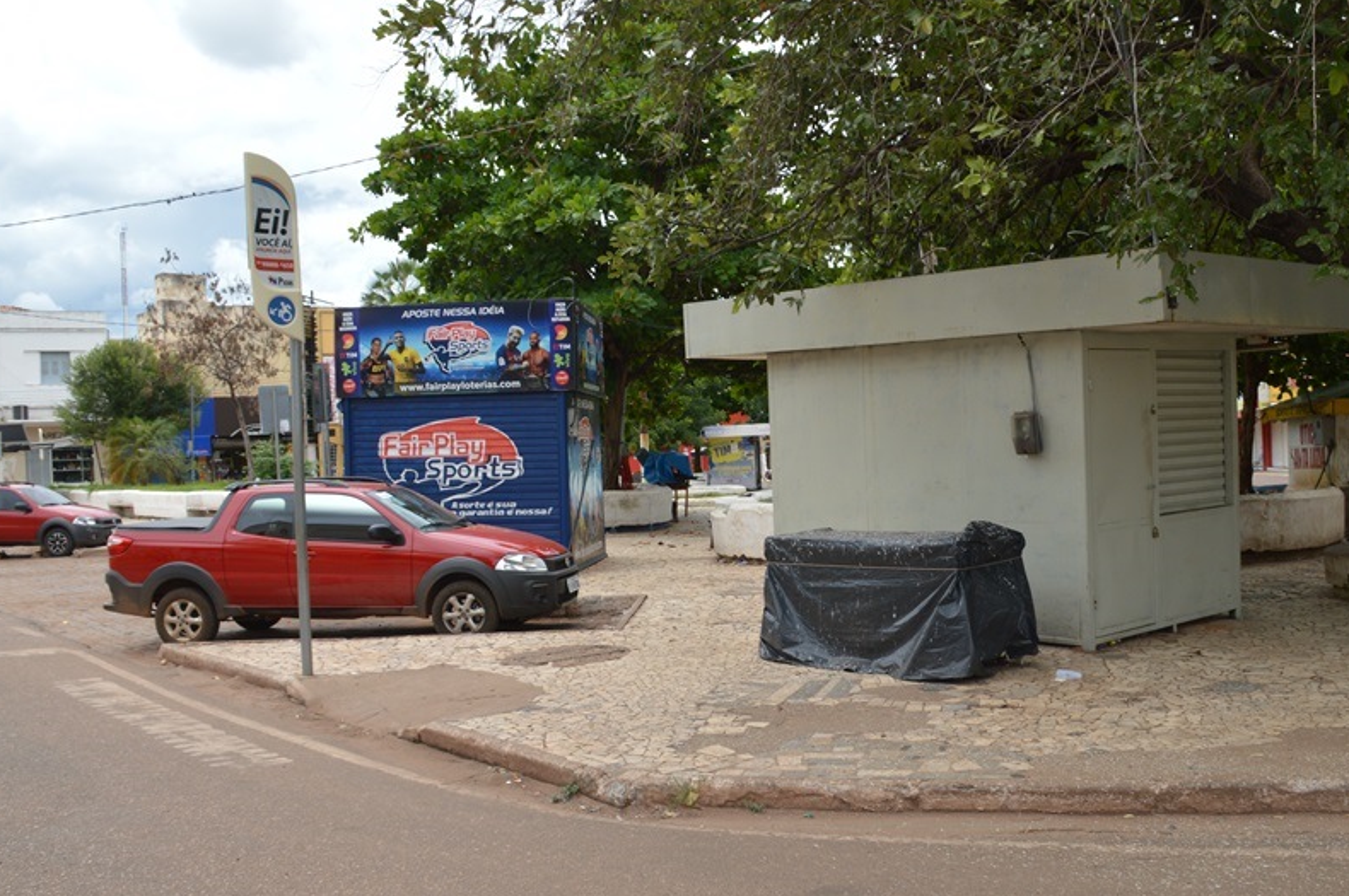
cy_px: 470
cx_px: 797
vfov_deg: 37.8
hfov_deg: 54.2
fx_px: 1310
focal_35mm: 35
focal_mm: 18
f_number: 9
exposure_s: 1/200
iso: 100
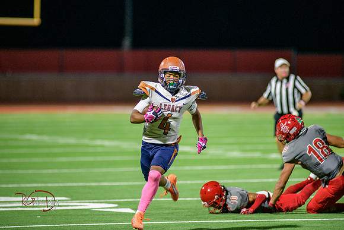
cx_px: 172
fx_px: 2867
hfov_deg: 6.9
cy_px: 115
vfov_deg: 4.6
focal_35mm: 300
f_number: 2.8
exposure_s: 1/500
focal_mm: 300
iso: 2000
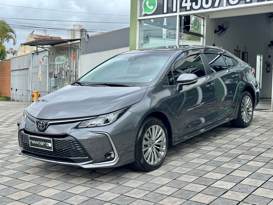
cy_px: 102
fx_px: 379
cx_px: 136
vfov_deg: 30.3
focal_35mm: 48
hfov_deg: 39.6
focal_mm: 6.76
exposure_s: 1/1312
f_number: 1.78
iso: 64
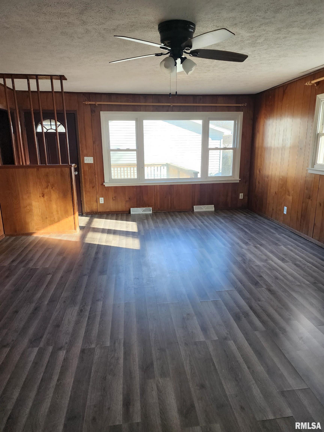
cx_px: 162
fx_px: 287
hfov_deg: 58.9
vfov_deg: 73.9
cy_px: 216
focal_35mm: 23
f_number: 1.8
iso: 125
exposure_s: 1/180
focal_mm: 6.4
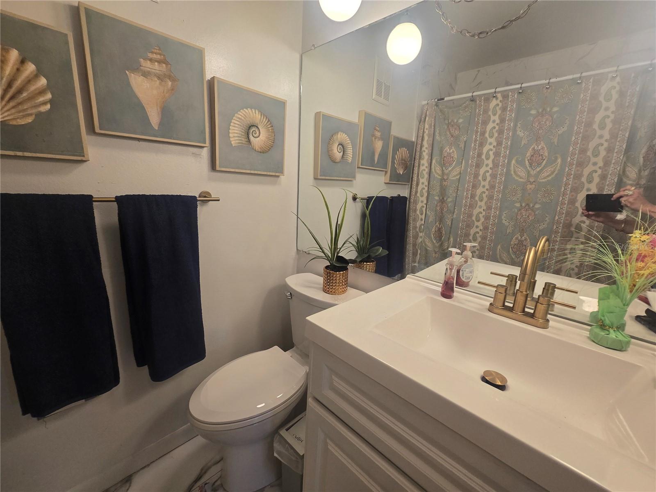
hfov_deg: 106.2
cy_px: 246
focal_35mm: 13
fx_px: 246
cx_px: 328
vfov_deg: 89.9
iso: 125
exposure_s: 1/60
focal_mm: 2.2
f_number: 2.2
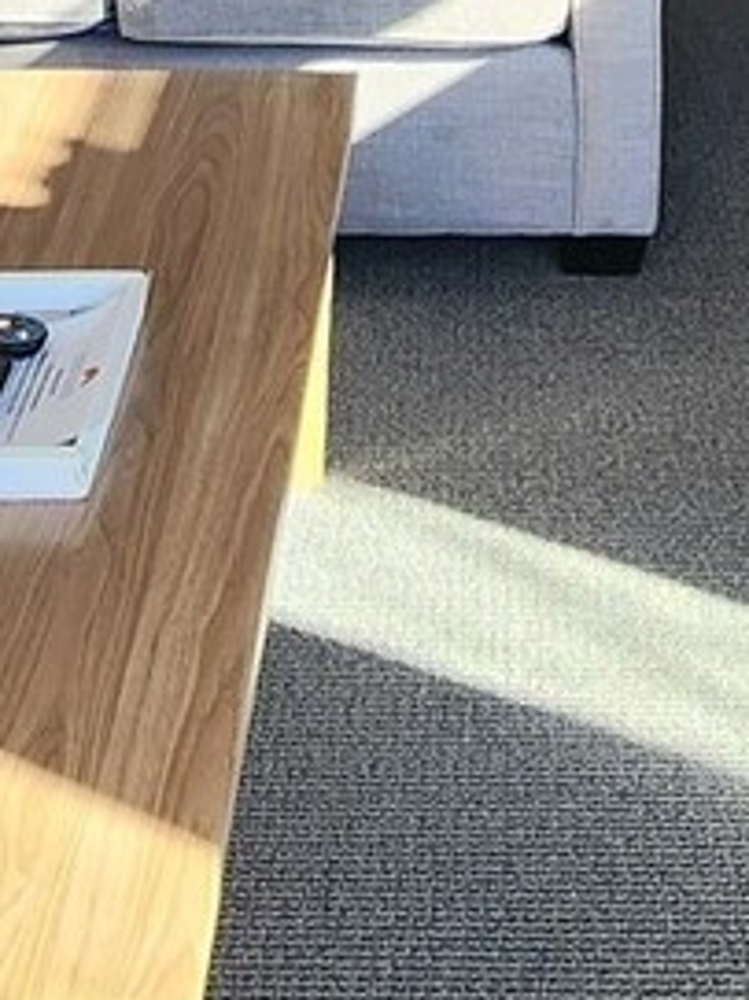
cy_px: -753
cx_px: 539
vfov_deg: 20.6
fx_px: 1992
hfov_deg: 21.2
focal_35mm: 69
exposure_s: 1/120
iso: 50
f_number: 2.2
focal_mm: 2.2
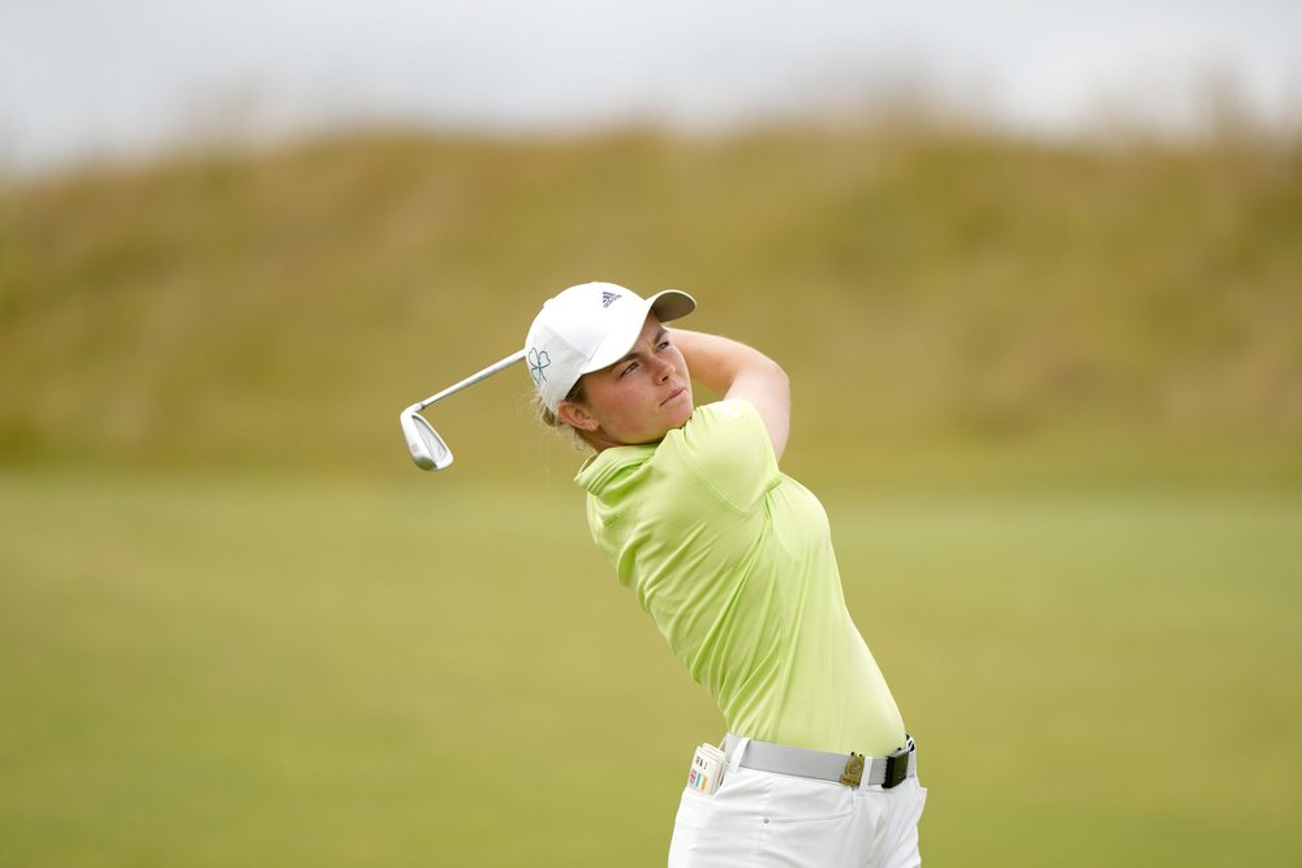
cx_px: 651
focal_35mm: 400
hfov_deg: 5.2
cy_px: 434
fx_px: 14468
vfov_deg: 3.4
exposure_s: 1/1250
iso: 200
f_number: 2.8
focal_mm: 400
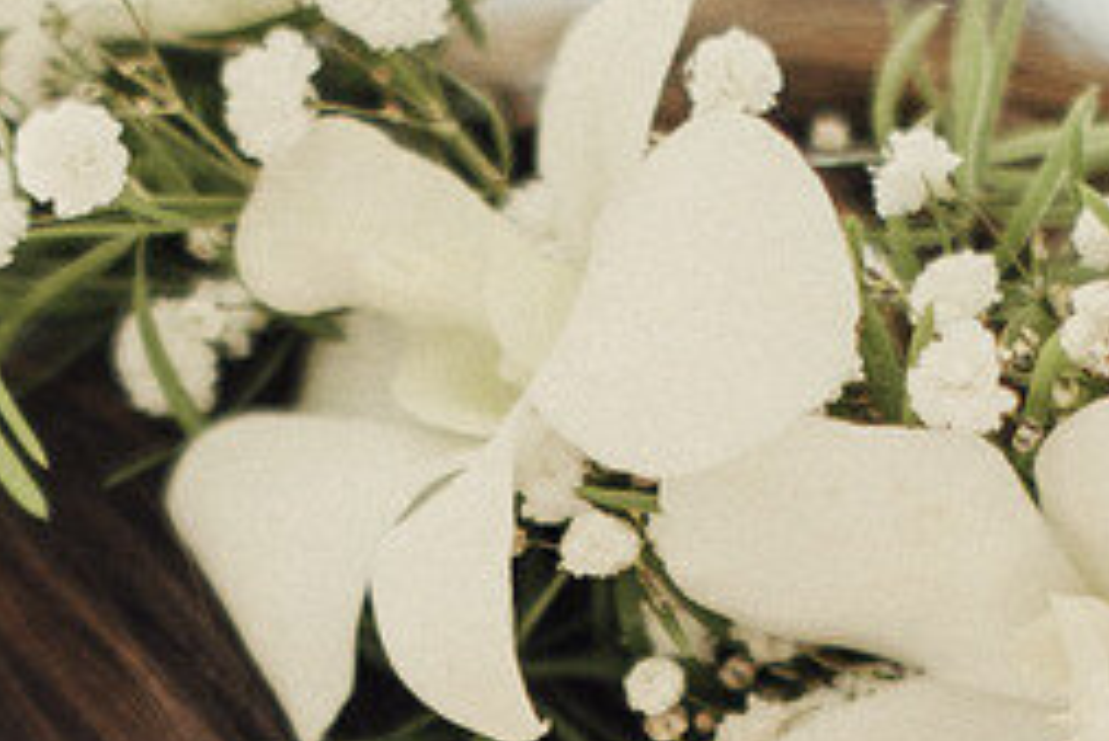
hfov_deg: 6.5
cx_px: 377
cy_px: 1239
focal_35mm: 316
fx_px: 9740
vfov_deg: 4.3
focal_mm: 50
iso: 320
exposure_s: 1/1000
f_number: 2
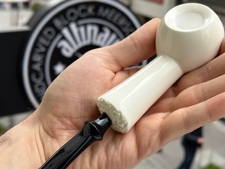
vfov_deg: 23.6
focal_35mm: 62
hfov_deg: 31.1
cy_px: 90
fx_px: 403
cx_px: 130
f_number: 1.78
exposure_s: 1/791
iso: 64
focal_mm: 6.86
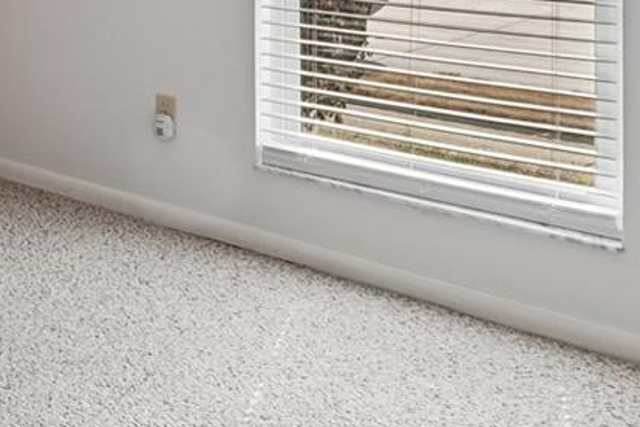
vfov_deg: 21.4
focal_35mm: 58
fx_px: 1031
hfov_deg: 27.1
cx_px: -252
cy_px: -113
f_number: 7.1
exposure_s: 1/50
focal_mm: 10
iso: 100
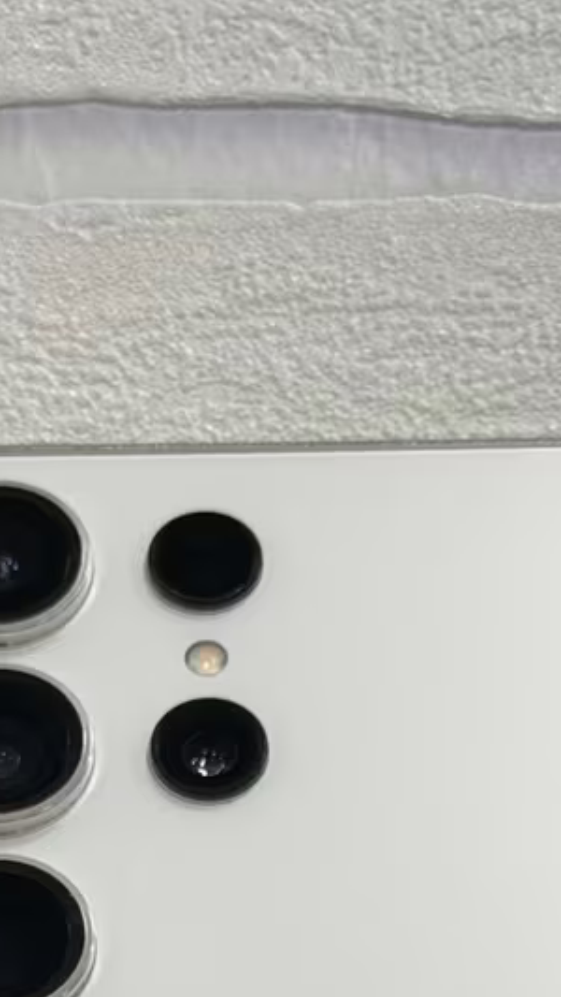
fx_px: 4150
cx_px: 260
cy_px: 1343
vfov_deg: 13.2
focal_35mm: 157
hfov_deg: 7.7
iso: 50
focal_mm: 6.76
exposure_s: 1/121
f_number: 1.78
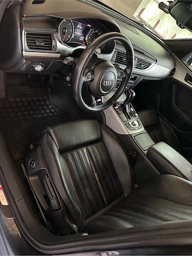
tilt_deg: -38.1
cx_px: 96
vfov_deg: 71.6
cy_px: 128
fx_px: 177
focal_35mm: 24
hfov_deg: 56.8
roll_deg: -38.9
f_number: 1.78
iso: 1000
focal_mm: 6.86
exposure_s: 1/39
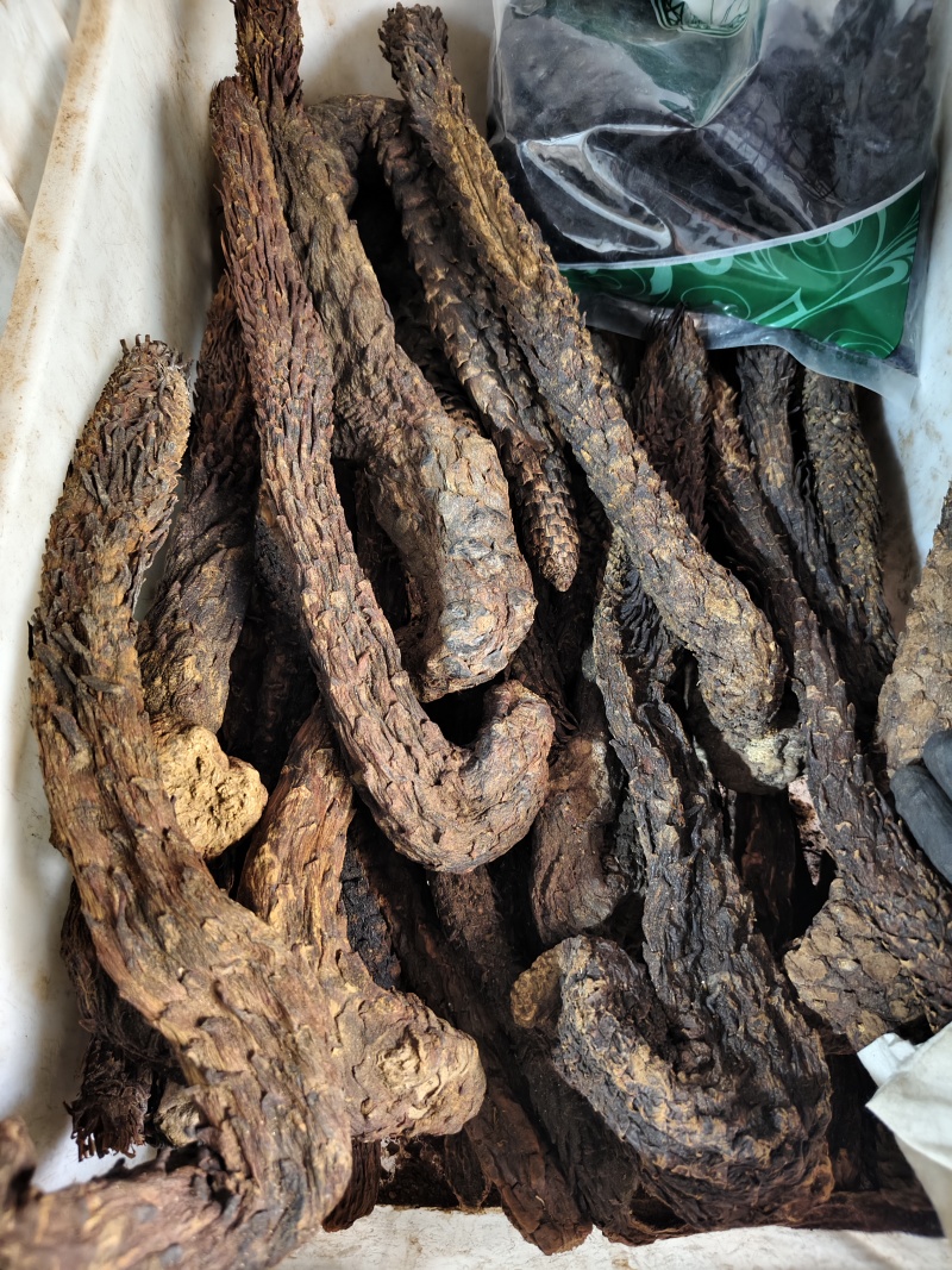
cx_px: 476
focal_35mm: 23
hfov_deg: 58.9
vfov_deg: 73.9
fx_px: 844
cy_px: 635
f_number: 1.88
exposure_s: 1/33.3
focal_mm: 5.56
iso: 917
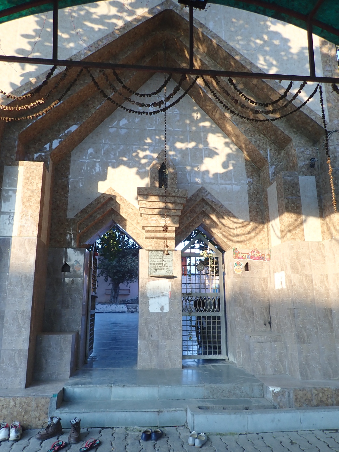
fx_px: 326
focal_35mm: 25
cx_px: 170
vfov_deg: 69.4
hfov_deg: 54.9
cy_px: 226
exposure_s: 1/125
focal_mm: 4.5
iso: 100
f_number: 2
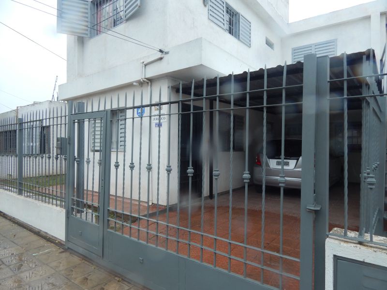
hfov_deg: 76.4
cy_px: 145
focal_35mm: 22
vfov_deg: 61.1
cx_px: 194
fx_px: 246
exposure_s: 1/320
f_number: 3
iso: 125
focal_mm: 4
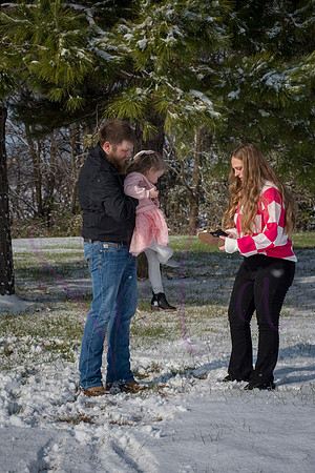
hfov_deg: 17.1
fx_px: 1050
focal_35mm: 80
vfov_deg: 25.4
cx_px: 158
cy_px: 236
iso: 640
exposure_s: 1/2000
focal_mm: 80
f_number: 10
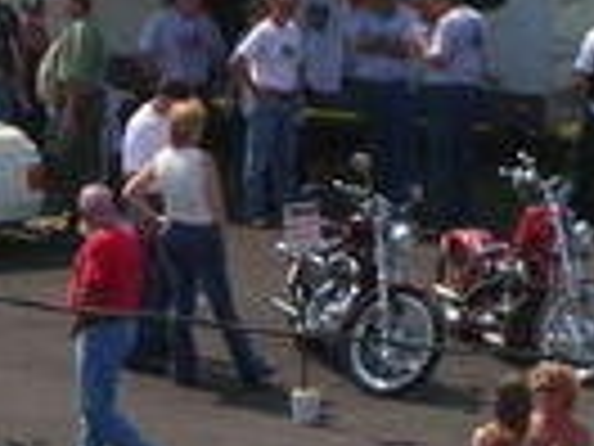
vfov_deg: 4.2
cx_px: 104
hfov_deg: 5.6
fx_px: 6040
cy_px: 54
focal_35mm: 352
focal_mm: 19.2
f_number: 5.3
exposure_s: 1/69.7
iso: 50
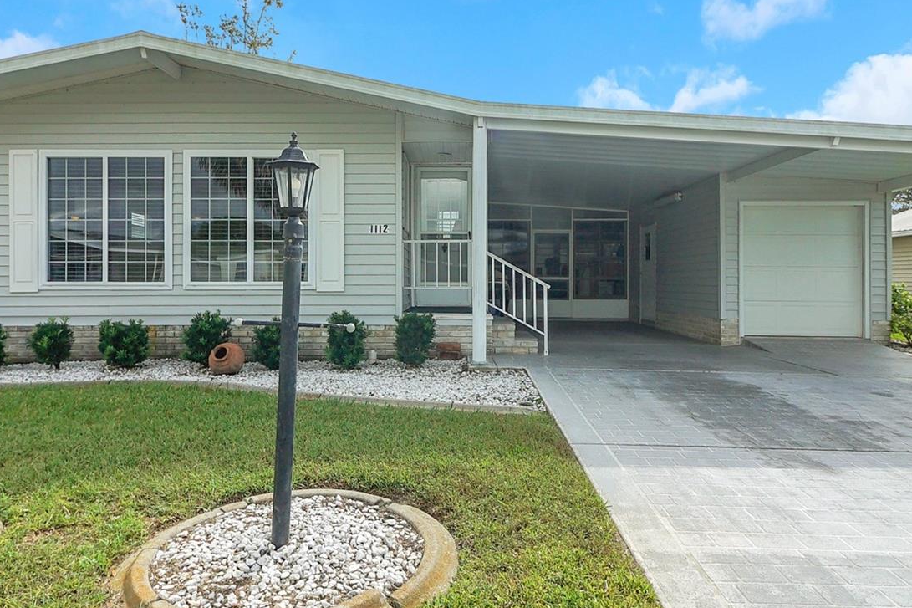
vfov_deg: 57.1
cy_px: 269
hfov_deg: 78.6
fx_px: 557
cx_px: 460
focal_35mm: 22
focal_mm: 10
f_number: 8
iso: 400
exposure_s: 1/1000
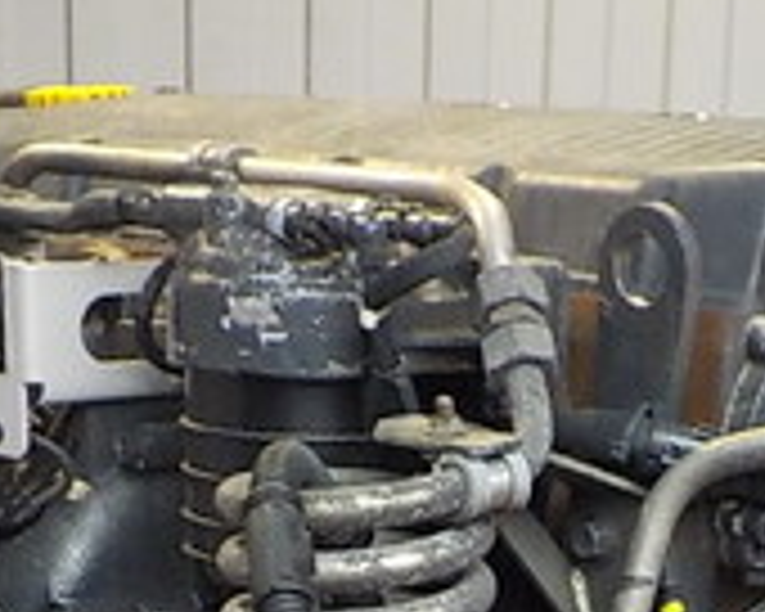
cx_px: 486
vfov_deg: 13.1
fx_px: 2491
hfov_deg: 17.4
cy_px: 958
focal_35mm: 110
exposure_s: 1/30
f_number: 3.3
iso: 360
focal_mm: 4.1
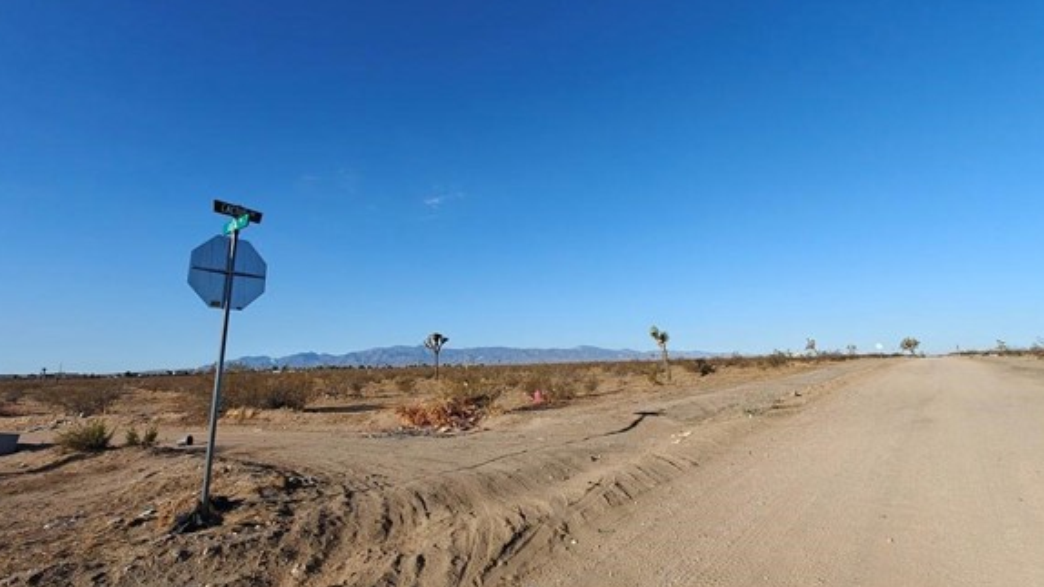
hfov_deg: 95.9
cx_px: 511
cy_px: 244
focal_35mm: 17
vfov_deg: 63.5
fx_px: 471
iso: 64
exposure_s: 1/975
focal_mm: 2.62
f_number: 2.2
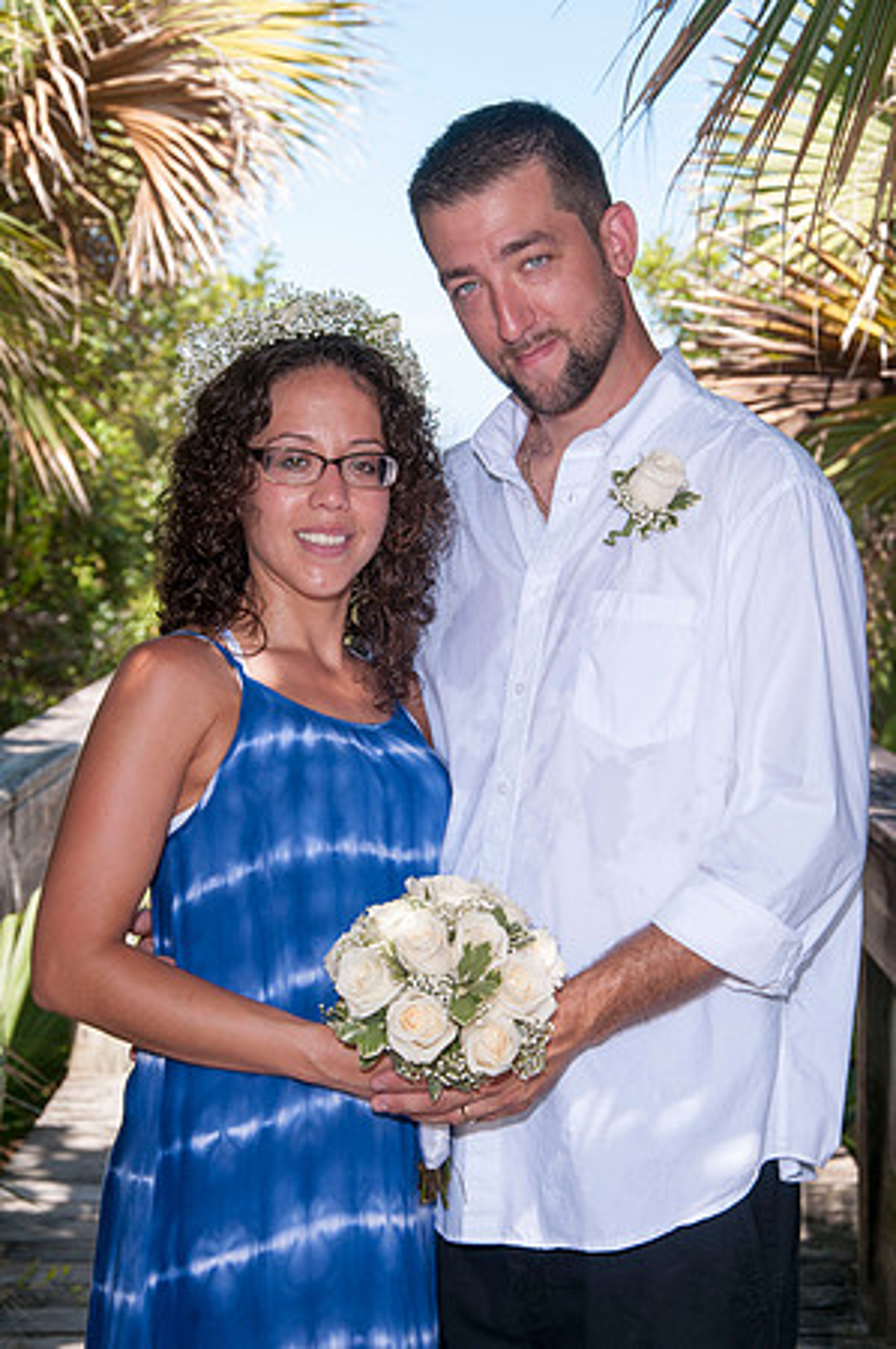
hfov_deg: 17.5
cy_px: 674
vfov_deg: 26.0
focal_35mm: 78
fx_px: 2919
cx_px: 448
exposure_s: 1/250
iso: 100
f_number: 7.1
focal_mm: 52
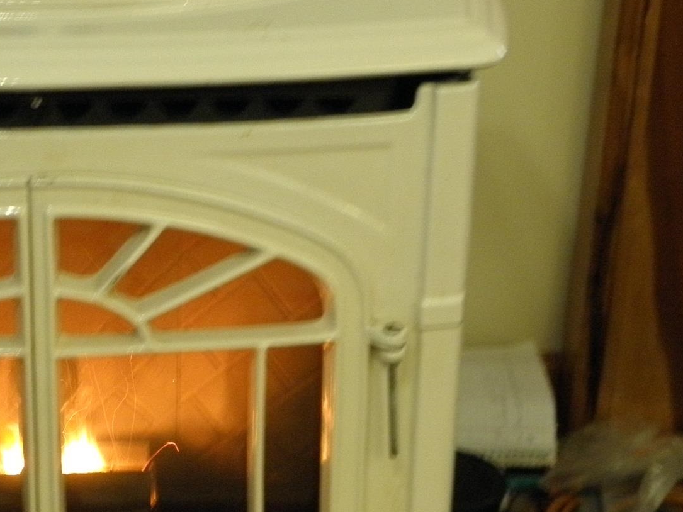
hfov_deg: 16.4
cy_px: 418
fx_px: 2328
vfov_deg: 12.5
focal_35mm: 118
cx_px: 31
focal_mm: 9.1
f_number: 4
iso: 200
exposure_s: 1/8
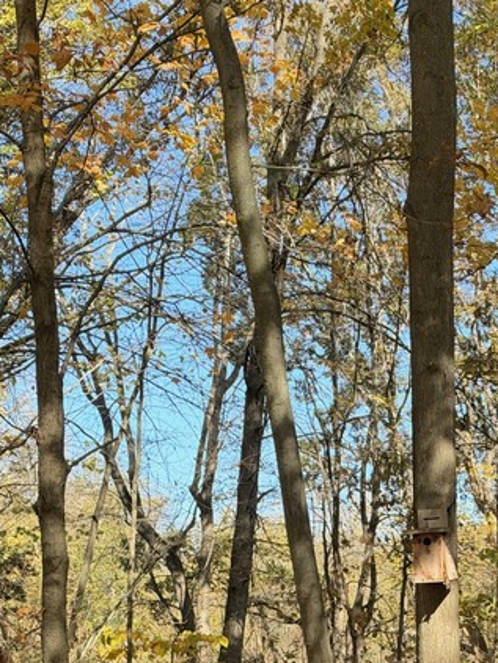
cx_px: 408
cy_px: 685
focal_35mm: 80
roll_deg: +1.9
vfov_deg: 23.3
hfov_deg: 18.3
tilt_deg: -1.4
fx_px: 1533
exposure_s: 1/769
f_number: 1.8
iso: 80
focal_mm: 6.93
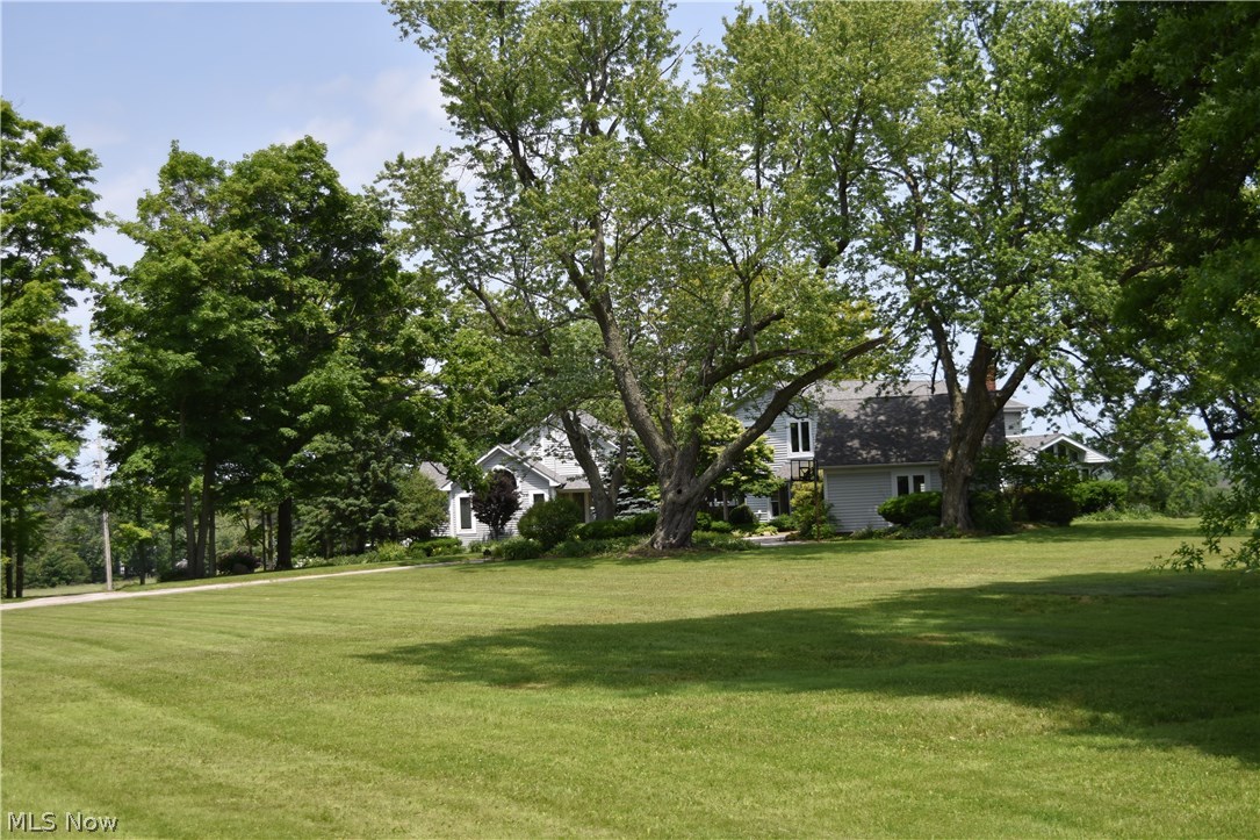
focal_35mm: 51
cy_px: 420
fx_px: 1785
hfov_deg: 38.9
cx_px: 630
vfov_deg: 26.5
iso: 200
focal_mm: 34
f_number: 4.5
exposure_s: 1/1600
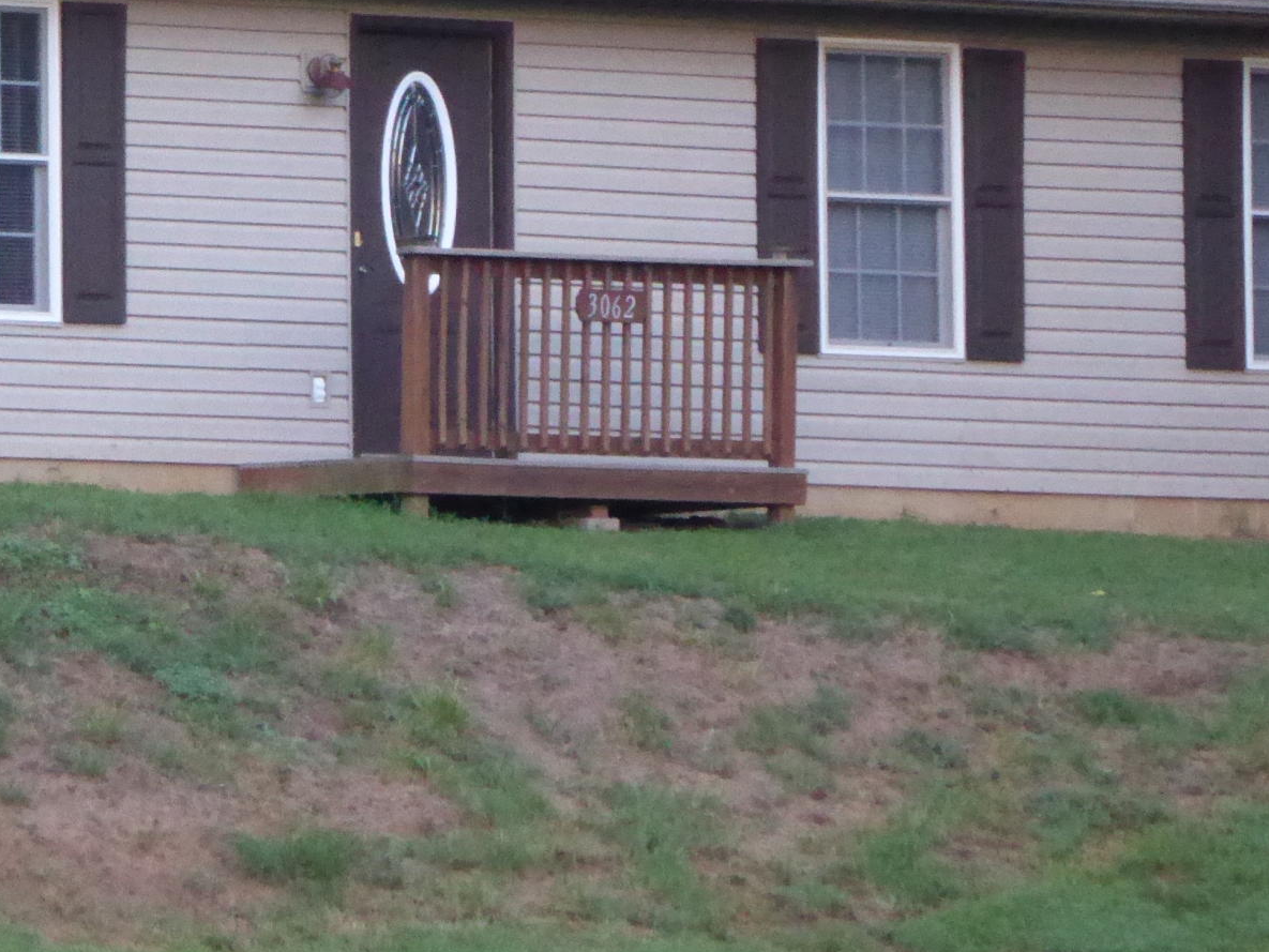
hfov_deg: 2.8
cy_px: 223
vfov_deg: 2.1
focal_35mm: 701
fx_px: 25701
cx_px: 127
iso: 1000
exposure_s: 1/80
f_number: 5.6
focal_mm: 44.8
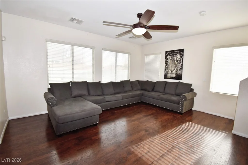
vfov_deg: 77.3
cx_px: 124
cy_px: 82
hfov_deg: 100.4
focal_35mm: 15
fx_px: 103
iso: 560
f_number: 5.6
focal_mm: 10
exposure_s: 1/125
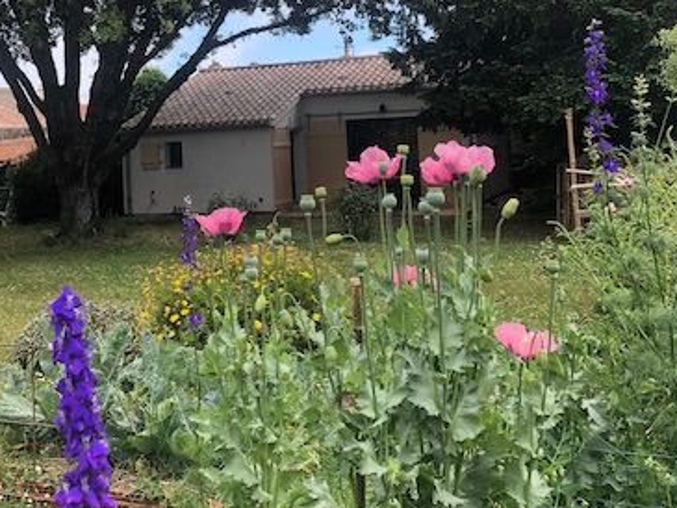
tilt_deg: +3.0
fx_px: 900
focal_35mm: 46
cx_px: 249
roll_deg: +4.1
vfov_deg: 30.9
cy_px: 119
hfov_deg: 40.9
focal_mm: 3.99
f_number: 1.8
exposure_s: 1/430
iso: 20
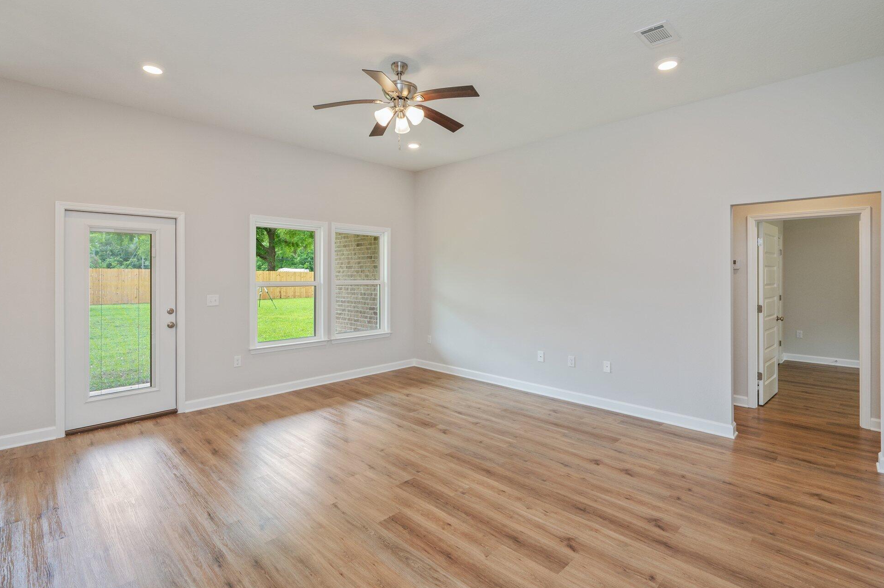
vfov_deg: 70.3
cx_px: 428
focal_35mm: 17
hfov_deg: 93.3
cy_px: 285
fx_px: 417
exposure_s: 1/30
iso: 500
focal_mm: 16
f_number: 9
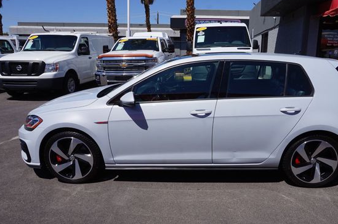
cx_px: 191
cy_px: 112
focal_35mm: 28
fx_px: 263
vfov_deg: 46.3
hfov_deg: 65.2
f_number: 14
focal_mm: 16
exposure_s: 1/160
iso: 100
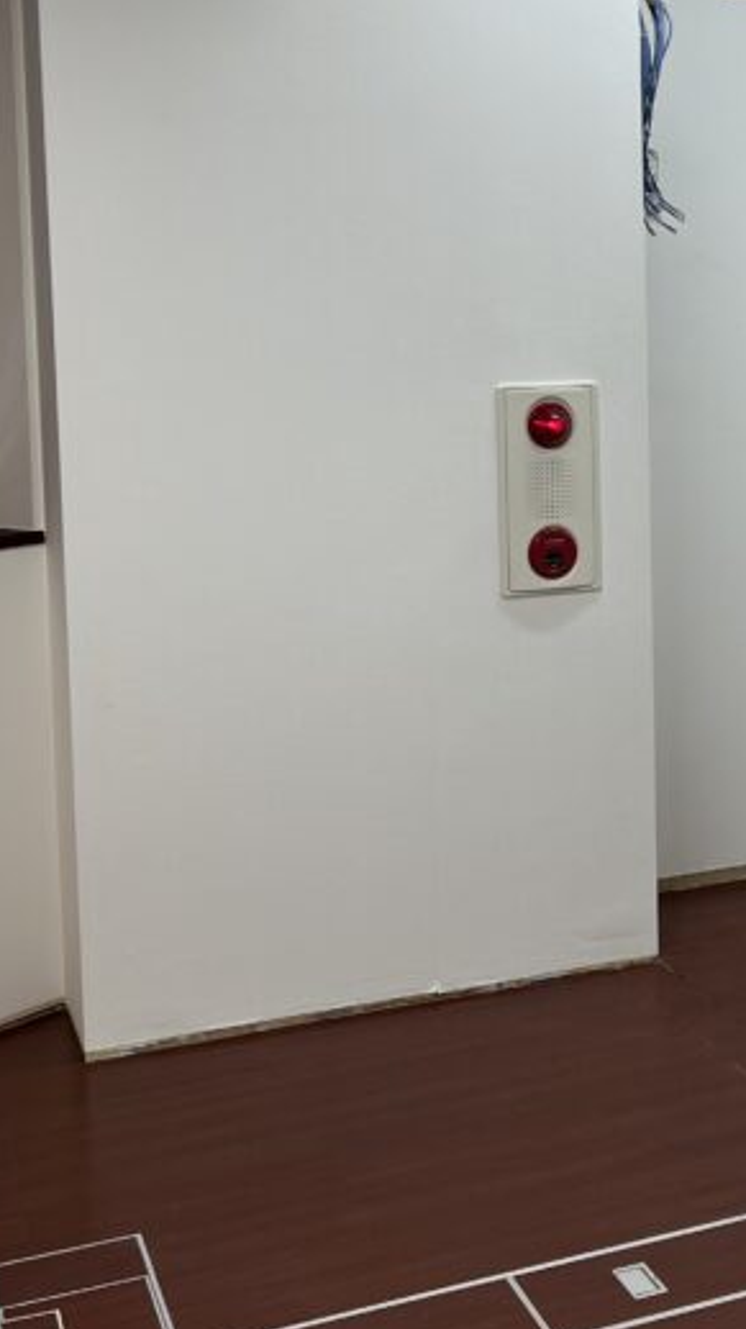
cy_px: 400
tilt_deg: -2.6
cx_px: 756
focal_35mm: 56
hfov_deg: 20.7
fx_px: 1971
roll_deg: +1.8
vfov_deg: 36.7
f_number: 1.5
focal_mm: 5.7
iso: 32
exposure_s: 1/126
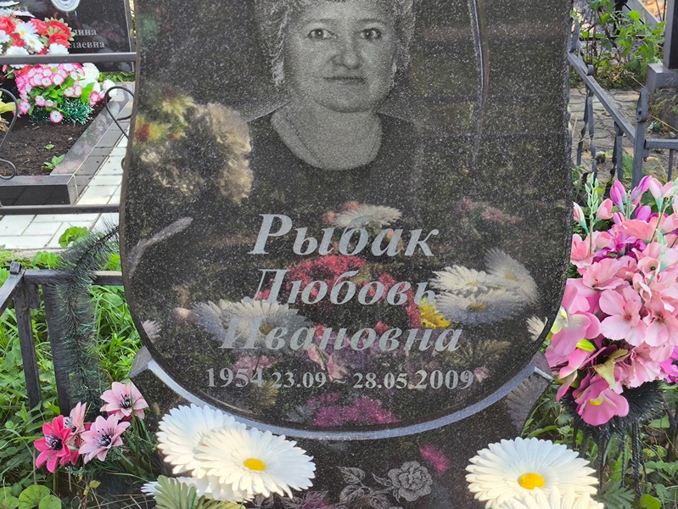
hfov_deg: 38.2
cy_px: 254
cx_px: 339
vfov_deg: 29.1
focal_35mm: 50
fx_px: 980
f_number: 1.7
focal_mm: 4.71
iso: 50
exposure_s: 1/595
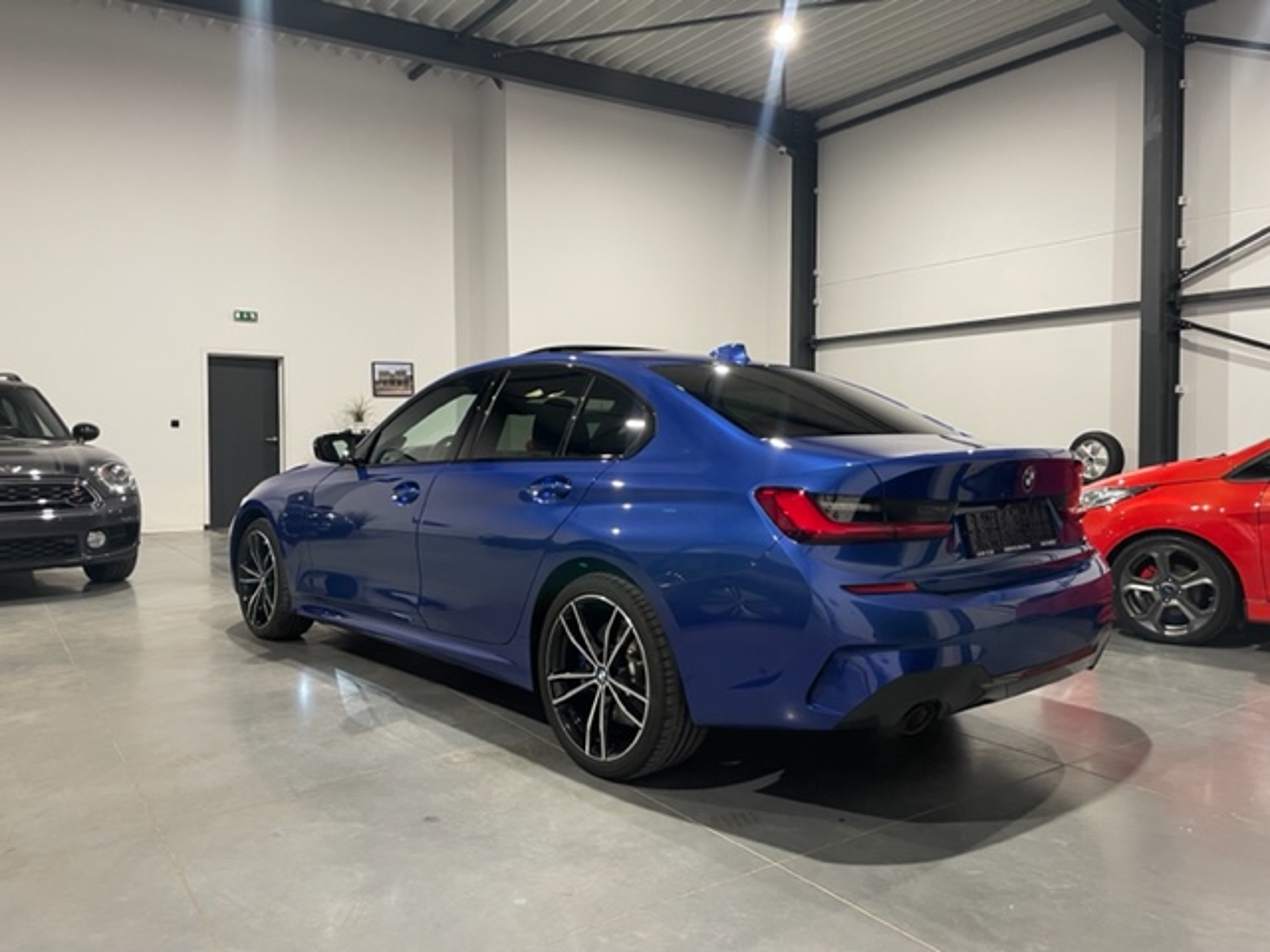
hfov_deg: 67.3
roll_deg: +0.2
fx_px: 954
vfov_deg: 53.1
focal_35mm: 26
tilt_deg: -3.1
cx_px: 635
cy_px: 476
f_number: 1.6
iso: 100
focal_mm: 4.2
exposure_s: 1/50
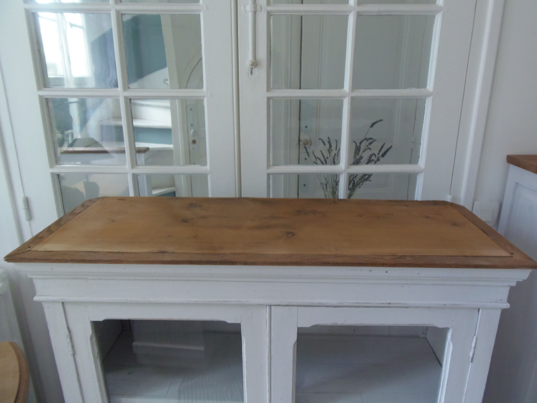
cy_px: 202
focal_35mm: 24
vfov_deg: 56.8
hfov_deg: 71.6
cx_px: 268
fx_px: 372
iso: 160
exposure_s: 1/30
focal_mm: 4.3
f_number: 2.9
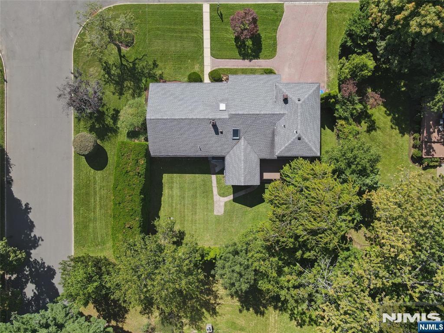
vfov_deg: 56.8
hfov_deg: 71.6
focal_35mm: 24
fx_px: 308
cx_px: 222
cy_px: 166
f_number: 2.8
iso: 100
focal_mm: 4.5
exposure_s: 1/320
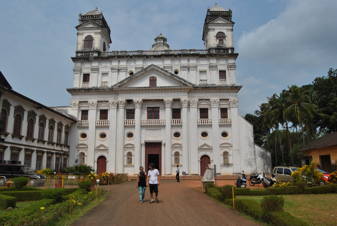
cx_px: 168
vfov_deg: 48.1
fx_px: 253
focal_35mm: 27
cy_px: 113
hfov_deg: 67.3
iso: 100
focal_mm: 18
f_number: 9
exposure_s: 1/320
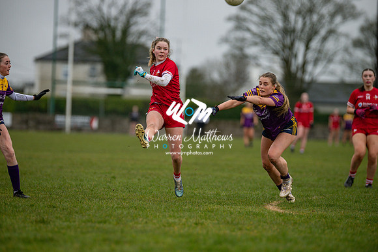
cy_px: 126
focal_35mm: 240
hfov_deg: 8.6
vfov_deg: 5.7
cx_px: 189
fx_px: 2520
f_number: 2.8
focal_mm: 240
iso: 500
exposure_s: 1/1000
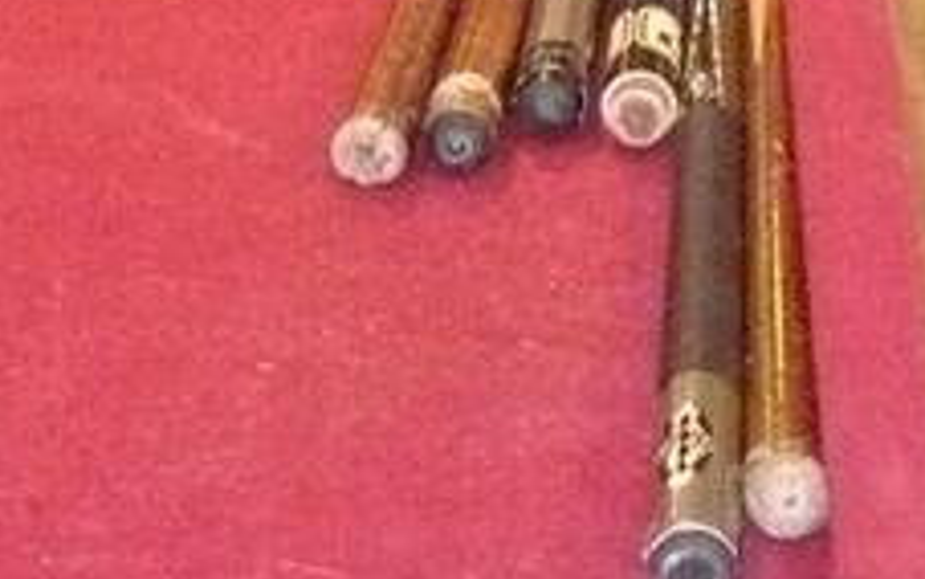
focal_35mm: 177
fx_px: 4463
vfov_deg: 6.9
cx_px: -102
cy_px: -911
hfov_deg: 11.6
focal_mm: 6.1
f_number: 2.8
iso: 800
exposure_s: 1/30
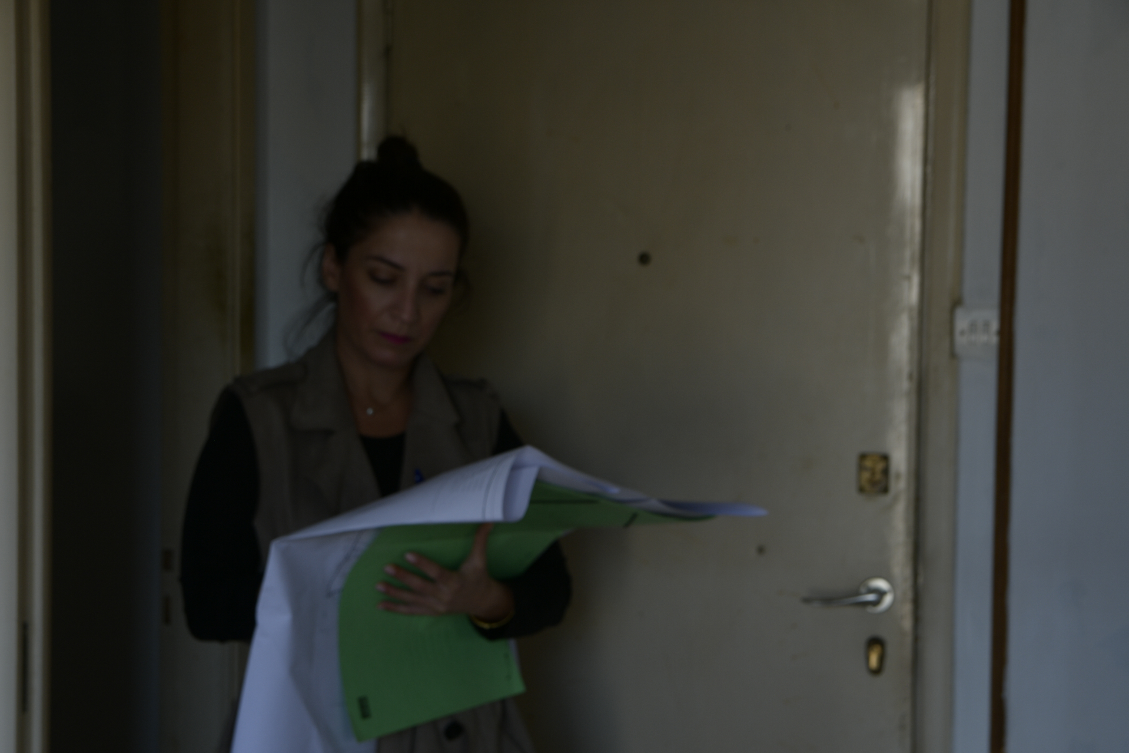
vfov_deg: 18.2
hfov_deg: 27.0
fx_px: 2352
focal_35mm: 75
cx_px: 564
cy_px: 376
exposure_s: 1/40
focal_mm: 50
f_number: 6.3
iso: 100
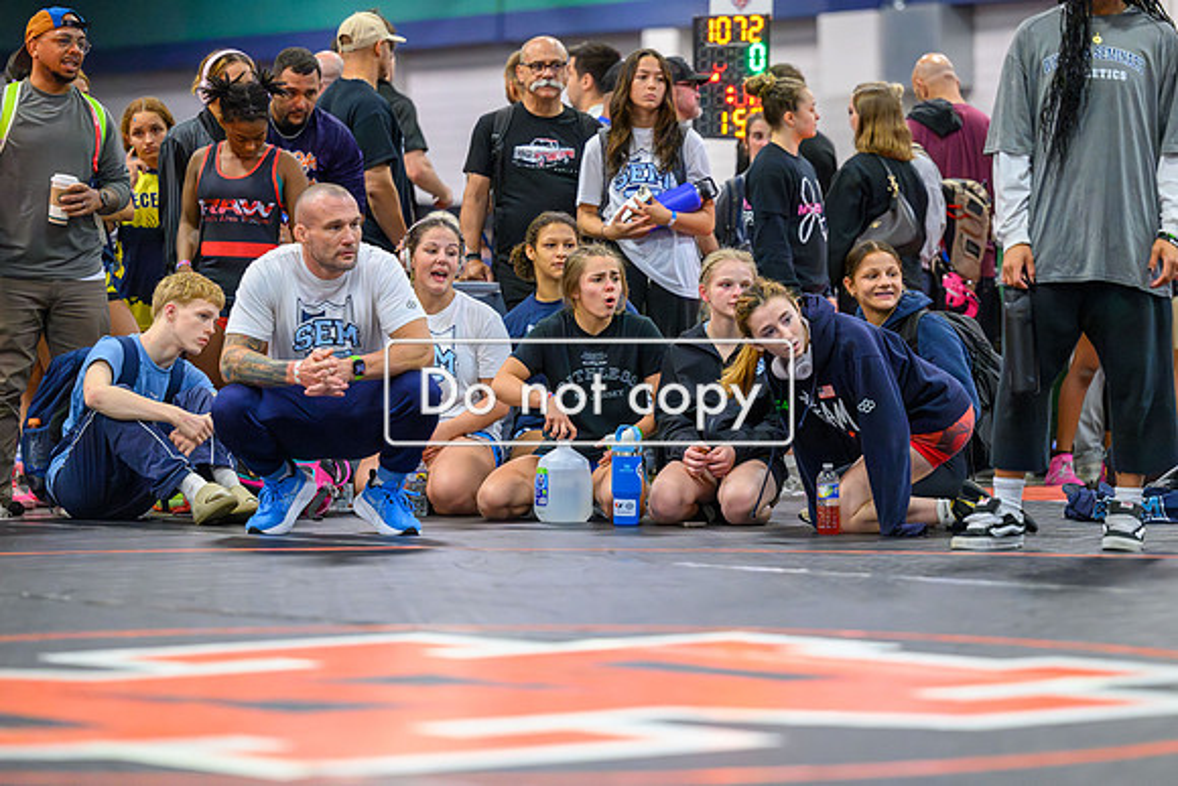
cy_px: 393
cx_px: 589
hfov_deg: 15.2
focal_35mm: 135
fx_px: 4418
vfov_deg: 10.2
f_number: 3.2
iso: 20000
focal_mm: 135
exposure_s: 1/640
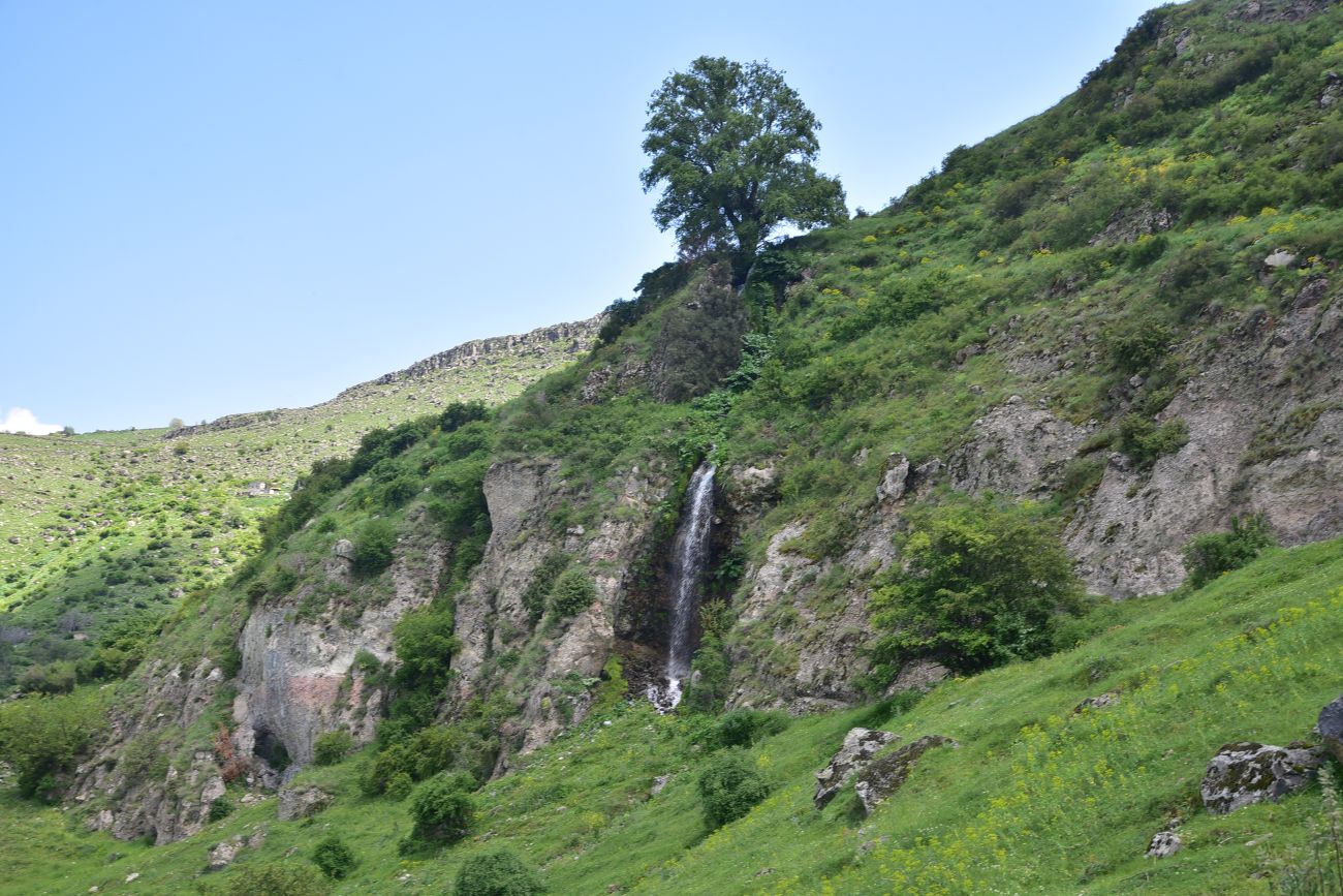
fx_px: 1865
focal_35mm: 50
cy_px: 448
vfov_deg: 27.0
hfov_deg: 39.6
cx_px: 672
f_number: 9
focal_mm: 50
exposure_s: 1/125
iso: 200
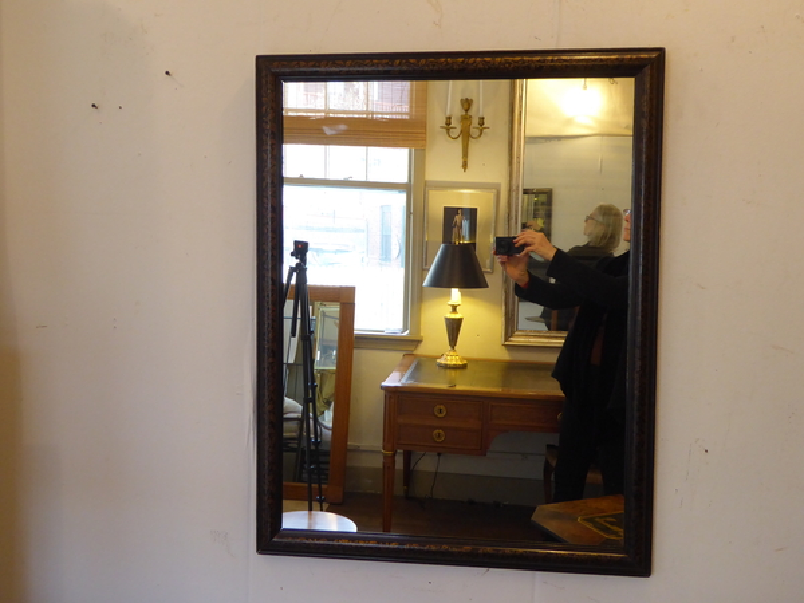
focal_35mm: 34
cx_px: 402
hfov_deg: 54.0
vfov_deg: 41.8
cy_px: 302
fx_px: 790
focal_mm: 5.8
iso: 400
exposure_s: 1/40
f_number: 3.6
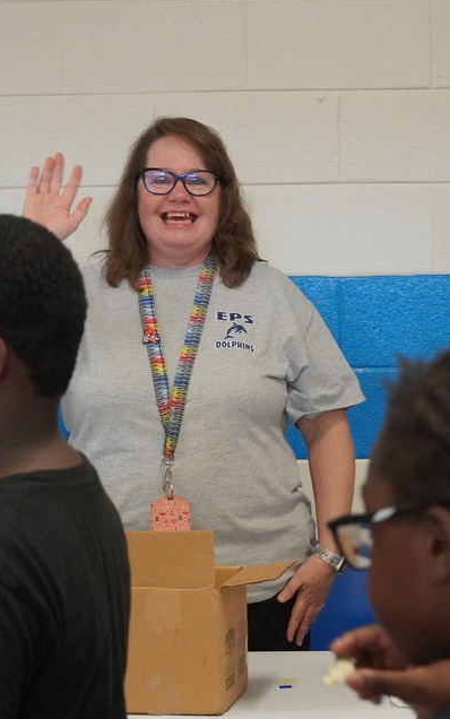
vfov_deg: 19.7
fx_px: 2075
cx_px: 266
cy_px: 374
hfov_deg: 12.4
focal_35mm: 106
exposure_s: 1/125
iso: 6400
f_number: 5
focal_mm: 43
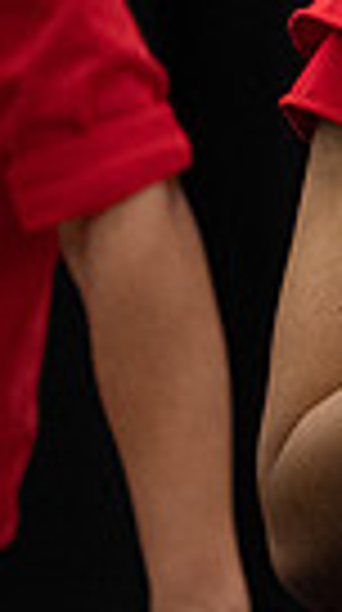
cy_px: 4
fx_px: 14874
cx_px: 1260
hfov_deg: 1.3
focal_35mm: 918
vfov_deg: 2.4
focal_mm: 205
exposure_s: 1/125
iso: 8000
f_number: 6.3
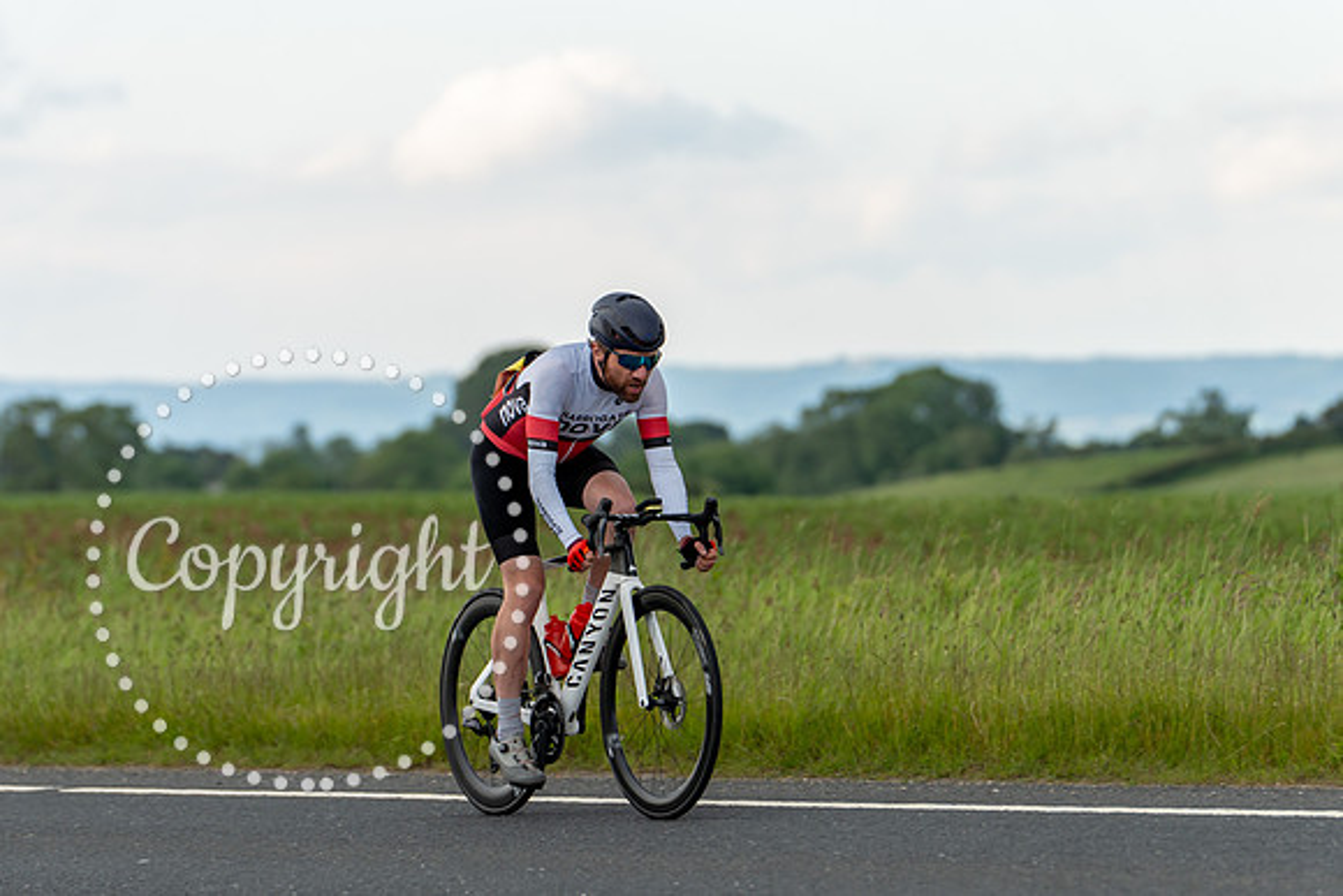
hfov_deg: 9.9
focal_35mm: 208
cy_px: 436
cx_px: 589
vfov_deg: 6.6
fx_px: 7770
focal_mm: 144
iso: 250
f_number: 3.2
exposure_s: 1/500
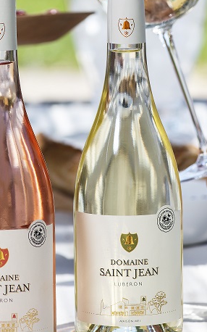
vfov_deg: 8.7
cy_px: 41
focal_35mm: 241
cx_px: 85
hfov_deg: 5.4
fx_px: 2177
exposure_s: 1/250
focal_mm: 105
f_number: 6.3
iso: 100
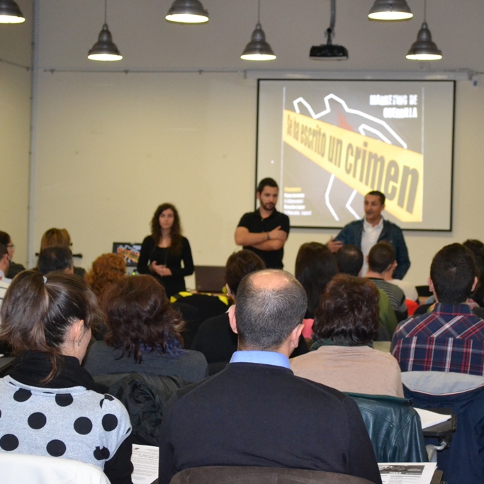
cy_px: 243
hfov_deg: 19.5
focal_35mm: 89
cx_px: 281
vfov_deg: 19.5
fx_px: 1408
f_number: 5.3
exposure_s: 1/60
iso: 3200
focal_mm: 46
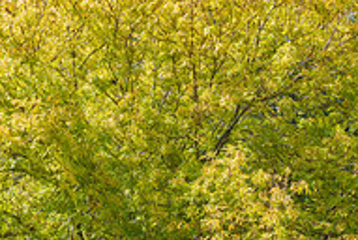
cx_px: 154
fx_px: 966
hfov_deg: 21.0
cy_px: 157
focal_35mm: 97
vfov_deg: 14.1
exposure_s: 1/125
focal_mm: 32
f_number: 8
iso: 100
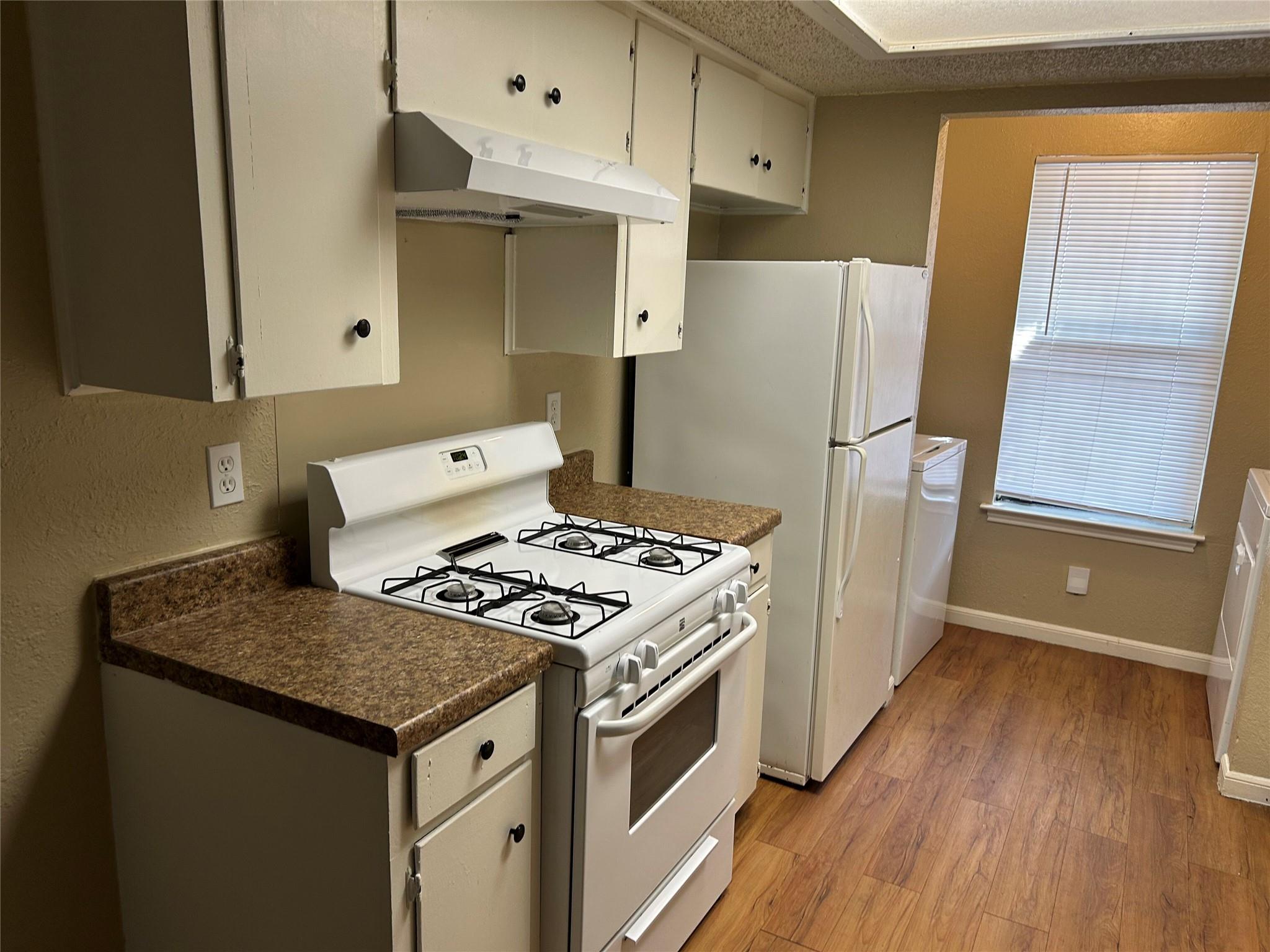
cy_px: 476
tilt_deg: -12.4
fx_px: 954
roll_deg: -1.8
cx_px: 635
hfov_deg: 67.3
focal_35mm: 26
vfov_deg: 53.1
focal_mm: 5.7
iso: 64
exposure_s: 1/60
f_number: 1.5
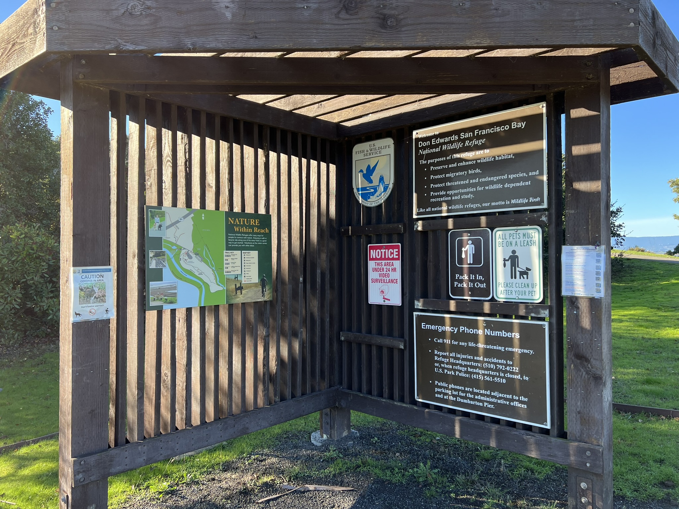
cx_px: 340
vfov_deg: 53.1
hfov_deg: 67.3
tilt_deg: -0.3
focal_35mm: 26
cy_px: 254
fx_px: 510
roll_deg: +1.0
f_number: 1.5
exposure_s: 1/591
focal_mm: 5.7
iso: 50
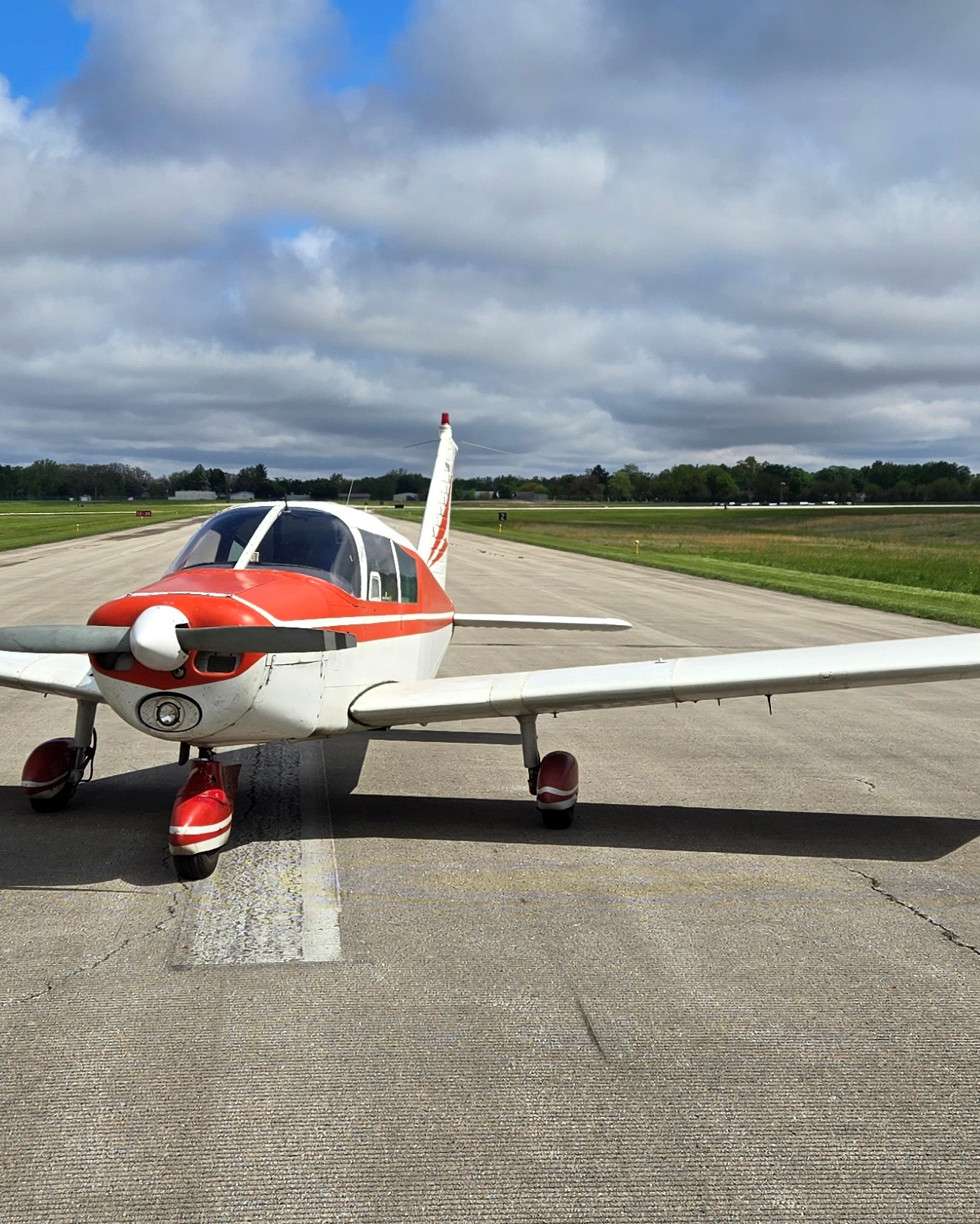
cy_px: 611
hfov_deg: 47.7
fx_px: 1087
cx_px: 327
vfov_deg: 58.8
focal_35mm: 30
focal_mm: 5.4
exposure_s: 1/3559
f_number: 1.8
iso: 25
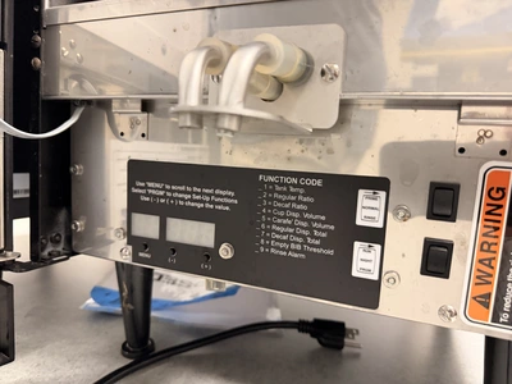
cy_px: 192
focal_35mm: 24
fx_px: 355
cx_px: 256
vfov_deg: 56.8
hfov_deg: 71.6
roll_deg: -3.4
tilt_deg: -5.2
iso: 640
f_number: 1.78
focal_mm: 6.76
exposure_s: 1/40
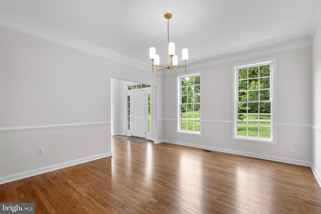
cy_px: 107
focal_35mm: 16
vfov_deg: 73.8
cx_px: 160
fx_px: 143
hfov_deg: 96.7
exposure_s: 1/13
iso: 250
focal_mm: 16
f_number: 8
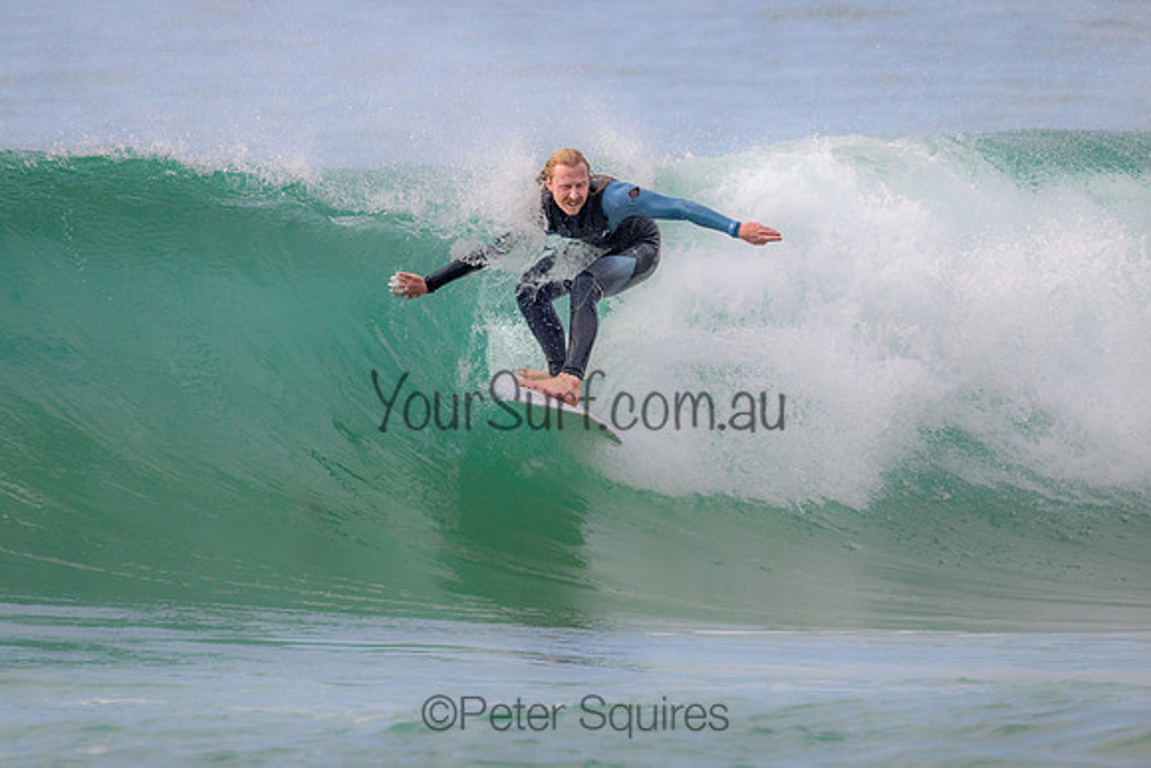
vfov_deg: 1.7
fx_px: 25817
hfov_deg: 2.6
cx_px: 524
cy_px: 298
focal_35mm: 807
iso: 1800
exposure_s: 1/2000
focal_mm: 660
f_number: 11
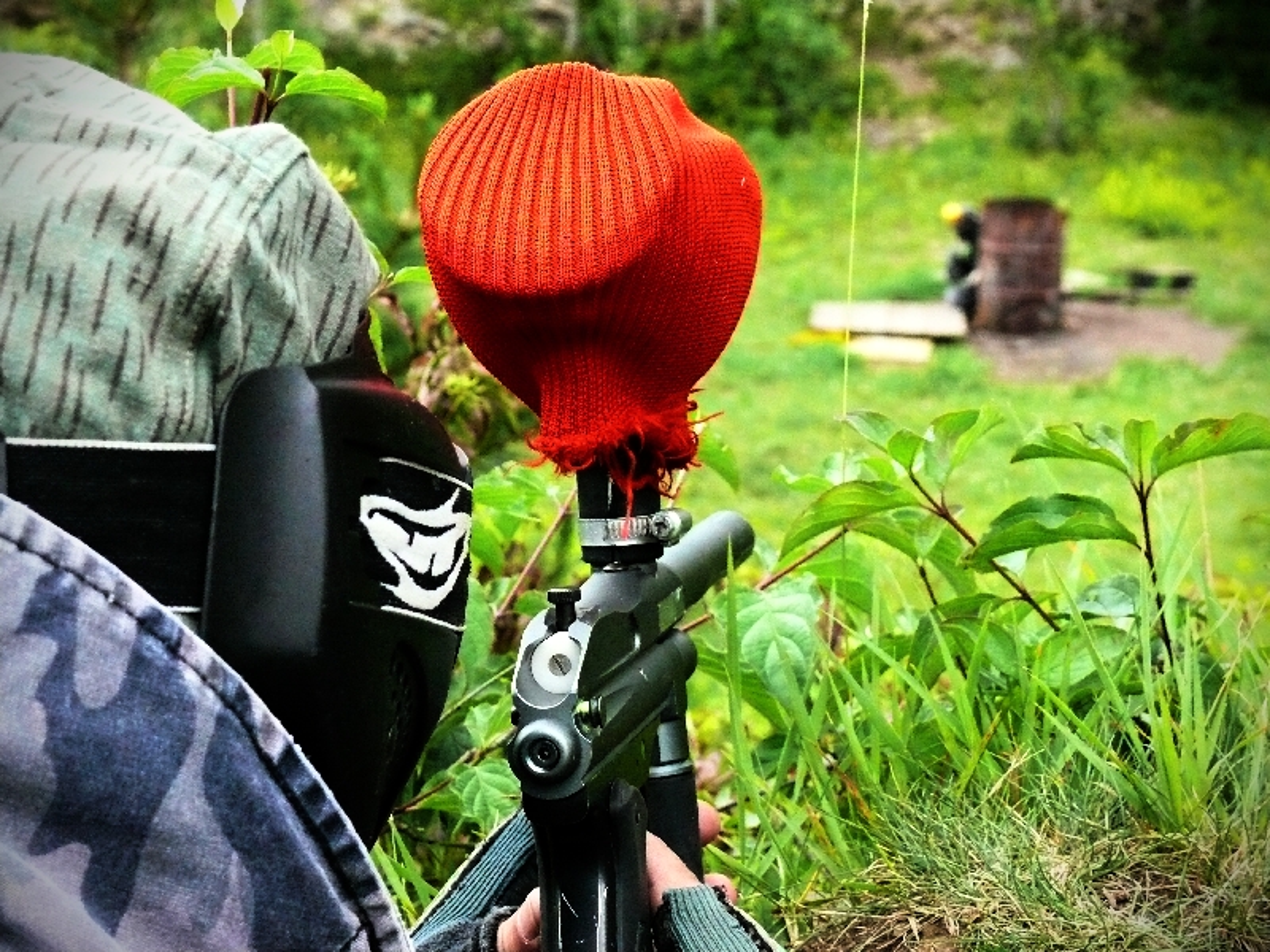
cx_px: 635
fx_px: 3742
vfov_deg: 14.5
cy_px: 476
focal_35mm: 102
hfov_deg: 19.3
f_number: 5
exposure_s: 1/200
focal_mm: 21.5
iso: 800
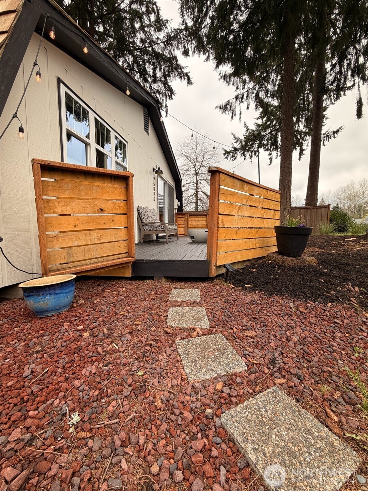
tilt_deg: -4.3
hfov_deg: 85.7
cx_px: 184
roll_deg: +0.4
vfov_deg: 102.1
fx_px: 198
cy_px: 246
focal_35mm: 14
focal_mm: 2.22
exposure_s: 1/502
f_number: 2.2
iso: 50
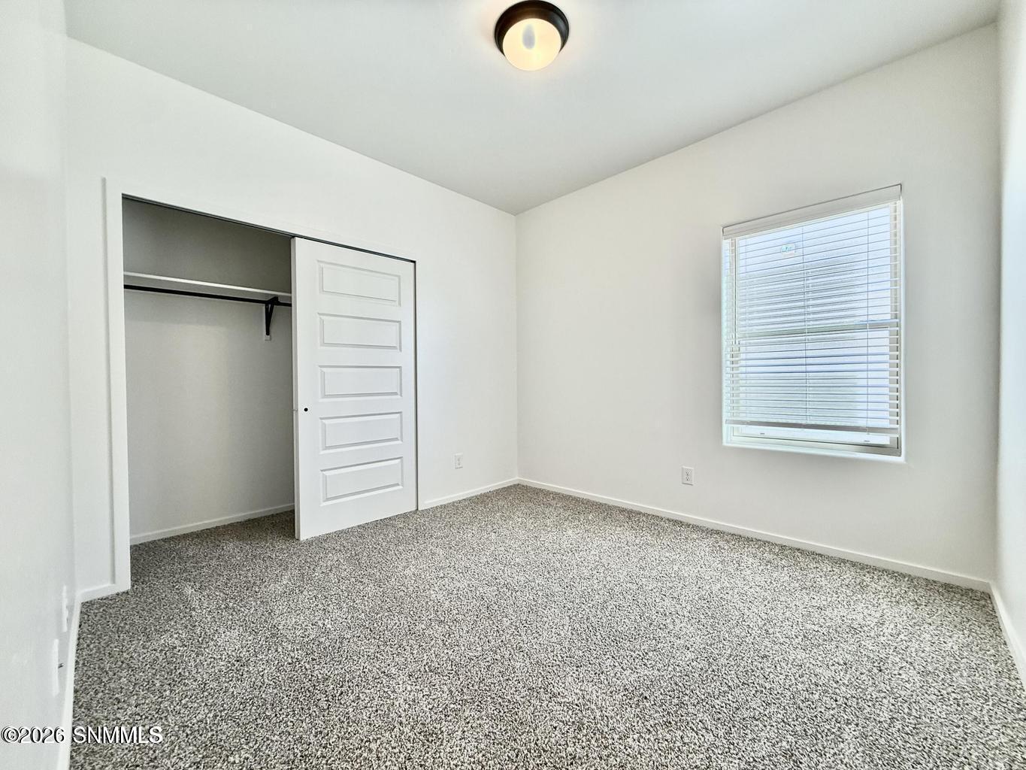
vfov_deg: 85.7
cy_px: 385
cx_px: 513
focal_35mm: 14
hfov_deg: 102.1
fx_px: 415
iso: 125
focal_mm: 2.22
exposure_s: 1/120
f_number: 2.2
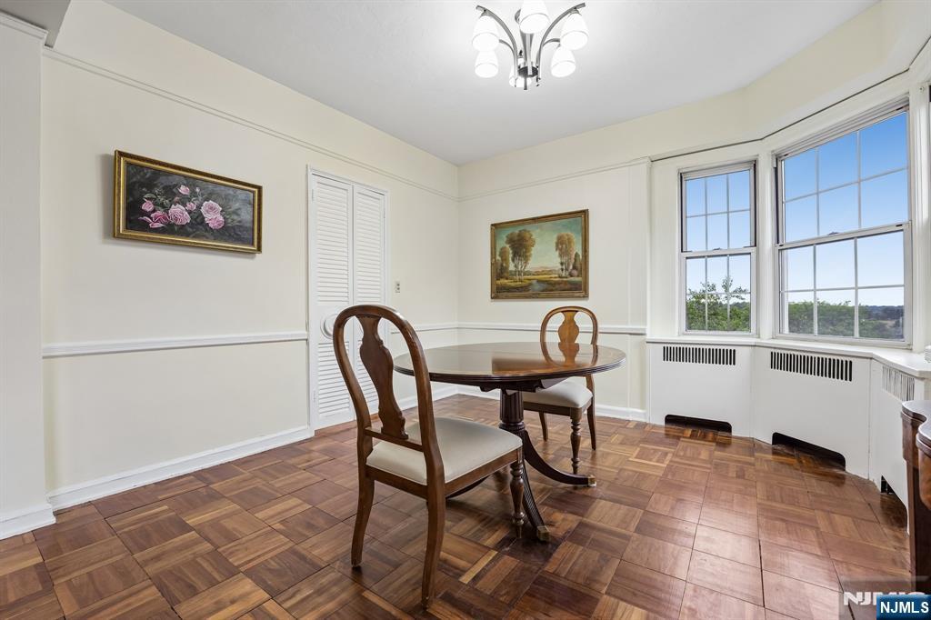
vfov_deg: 81.2
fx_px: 362
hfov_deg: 104.3
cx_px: 466
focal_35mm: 14
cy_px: 310
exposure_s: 1/13
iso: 320
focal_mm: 14
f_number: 6.3
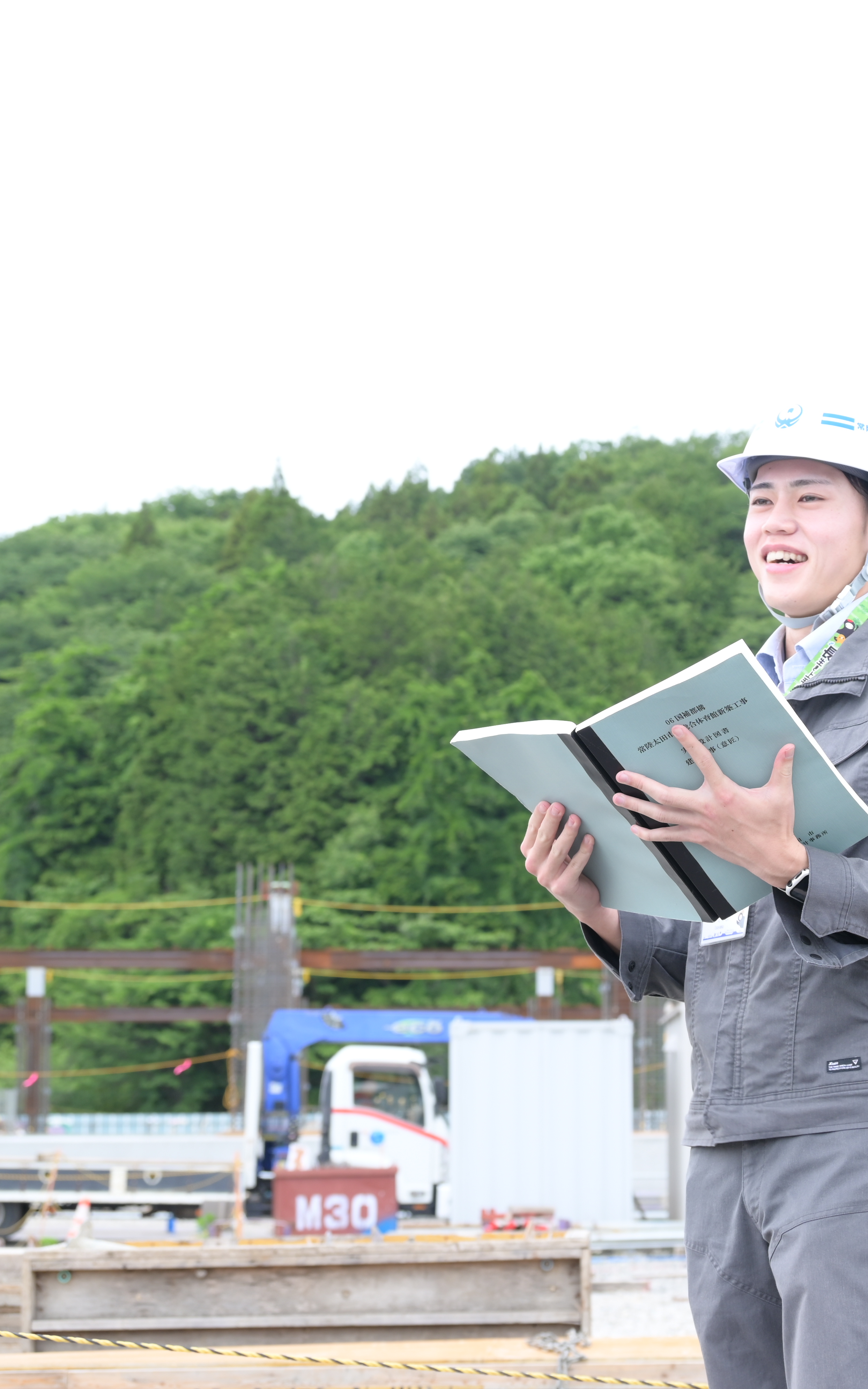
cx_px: 735
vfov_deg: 27.8
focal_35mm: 74
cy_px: 696
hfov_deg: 17.4
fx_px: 2801
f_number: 5.6
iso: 160
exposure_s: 1/125
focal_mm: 48
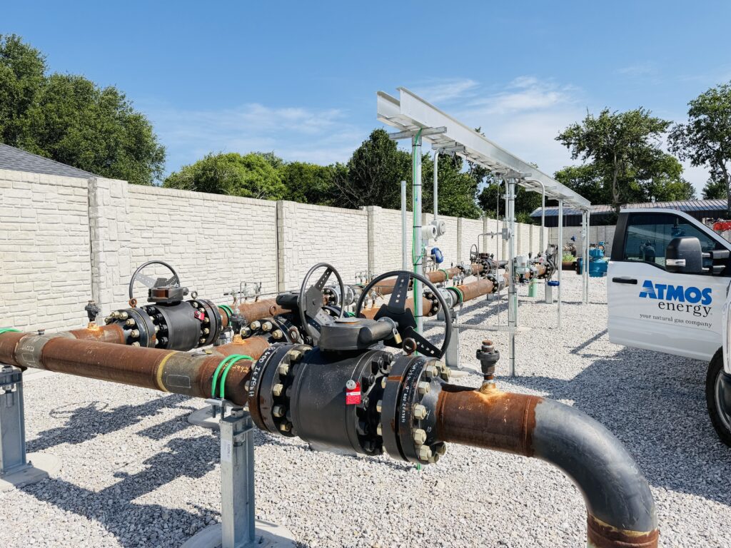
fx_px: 507
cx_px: 366
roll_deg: +1.2
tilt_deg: -4.4
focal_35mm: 24
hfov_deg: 71.6
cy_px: 274
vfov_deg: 56.8
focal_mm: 6.76
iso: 80
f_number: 1.78
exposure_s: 1/4405
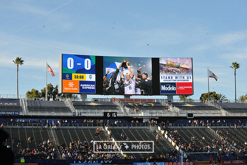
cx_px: 124
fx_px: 549
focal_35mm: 80
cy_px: 82
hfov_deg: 25.4
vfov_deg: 17.0
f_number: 16
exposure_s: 1/1000
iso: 1600
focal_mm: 80
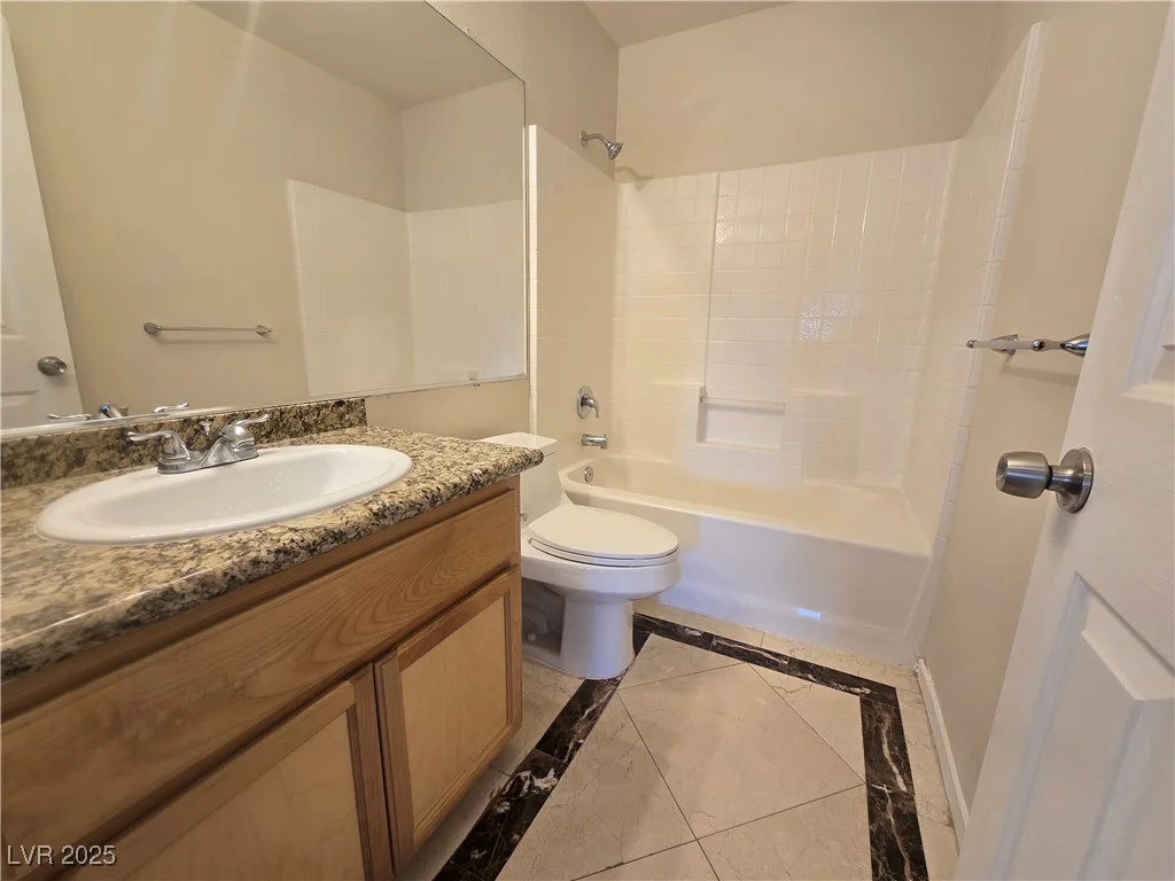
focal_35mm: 13
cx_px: 588
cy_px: 440
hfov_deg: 106.2
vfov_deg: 89.9
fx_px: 441
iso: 125
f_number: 2.2
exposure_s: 1/60
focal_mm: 2.2
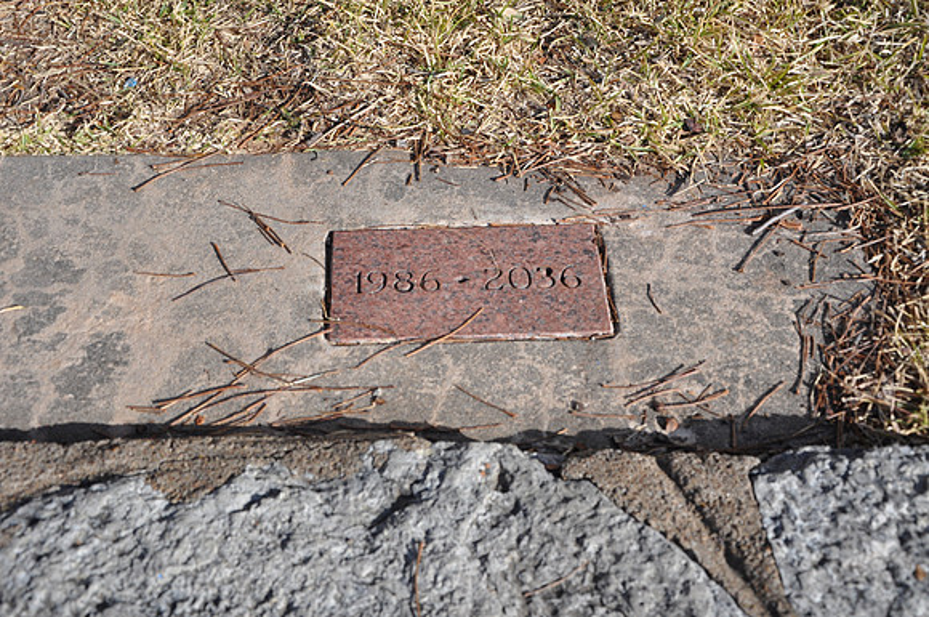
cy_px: 308
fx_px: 1314
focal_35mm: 51
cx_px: 464
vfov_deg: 26.4
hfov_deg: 38.9
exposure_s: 1/200
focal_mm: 34
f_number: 7.1
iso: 200
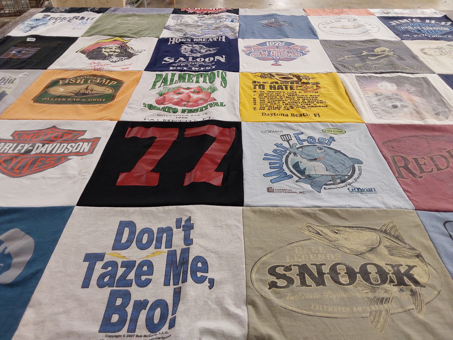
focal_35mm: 28
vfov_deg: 49.7
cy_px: 170
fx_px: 366
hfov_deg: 63.4
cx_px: 226
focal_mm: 2.91
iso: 100
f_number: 1.9
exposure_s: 1/60
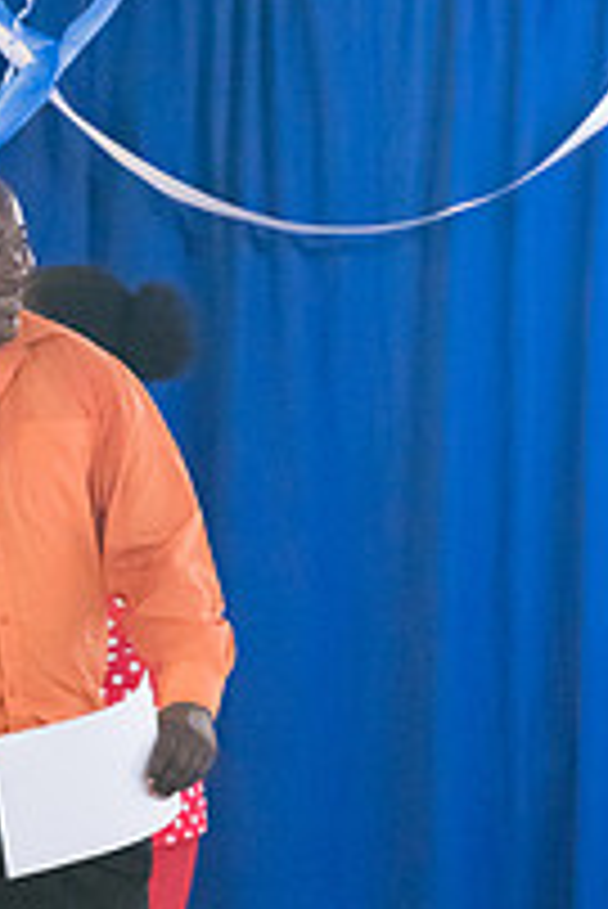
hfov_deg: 3.1
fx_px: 11278
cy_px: 558
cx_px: 68
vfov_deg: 4.6
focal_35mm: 446
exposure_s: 1/200
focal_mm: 200
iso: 25600
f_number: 6.3
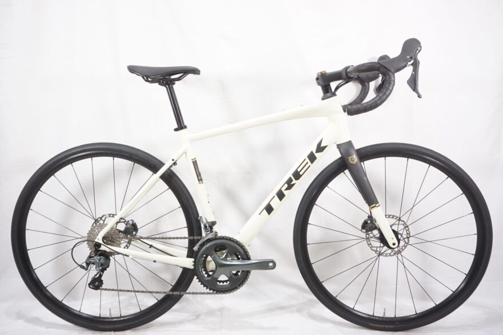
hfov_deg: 62.0
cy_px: 168
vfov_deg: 43.5
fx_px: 419
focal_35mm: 30
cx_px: 252
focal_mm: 20
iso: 1600
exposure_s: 1/50
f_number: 5.6
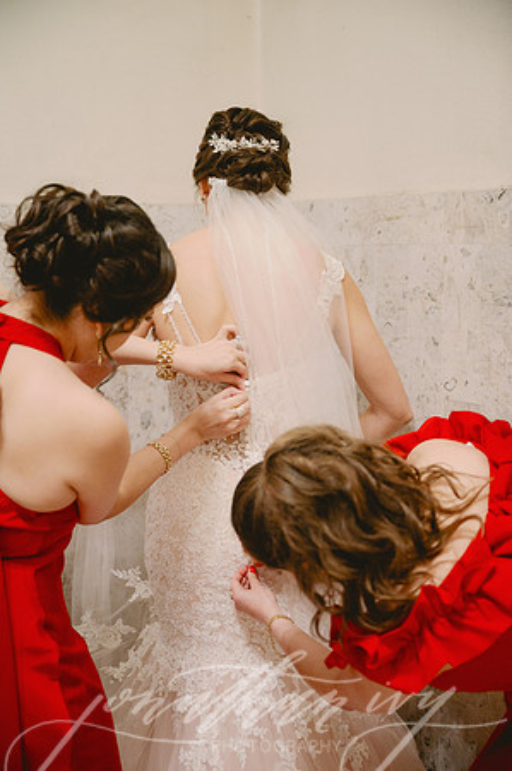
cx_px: 256
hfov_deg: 26.4
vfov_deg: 38.9
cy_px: 386
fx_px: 1090
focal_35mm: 51
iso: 640
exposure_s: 1/125
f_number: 2.8
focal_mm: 51
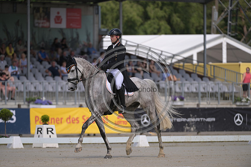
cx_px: 126
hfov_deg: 6.2
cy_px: 84
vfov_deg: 4.2
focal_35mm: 330
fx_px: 2301
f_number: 5
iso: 140
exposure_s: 1/1250
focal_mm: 330
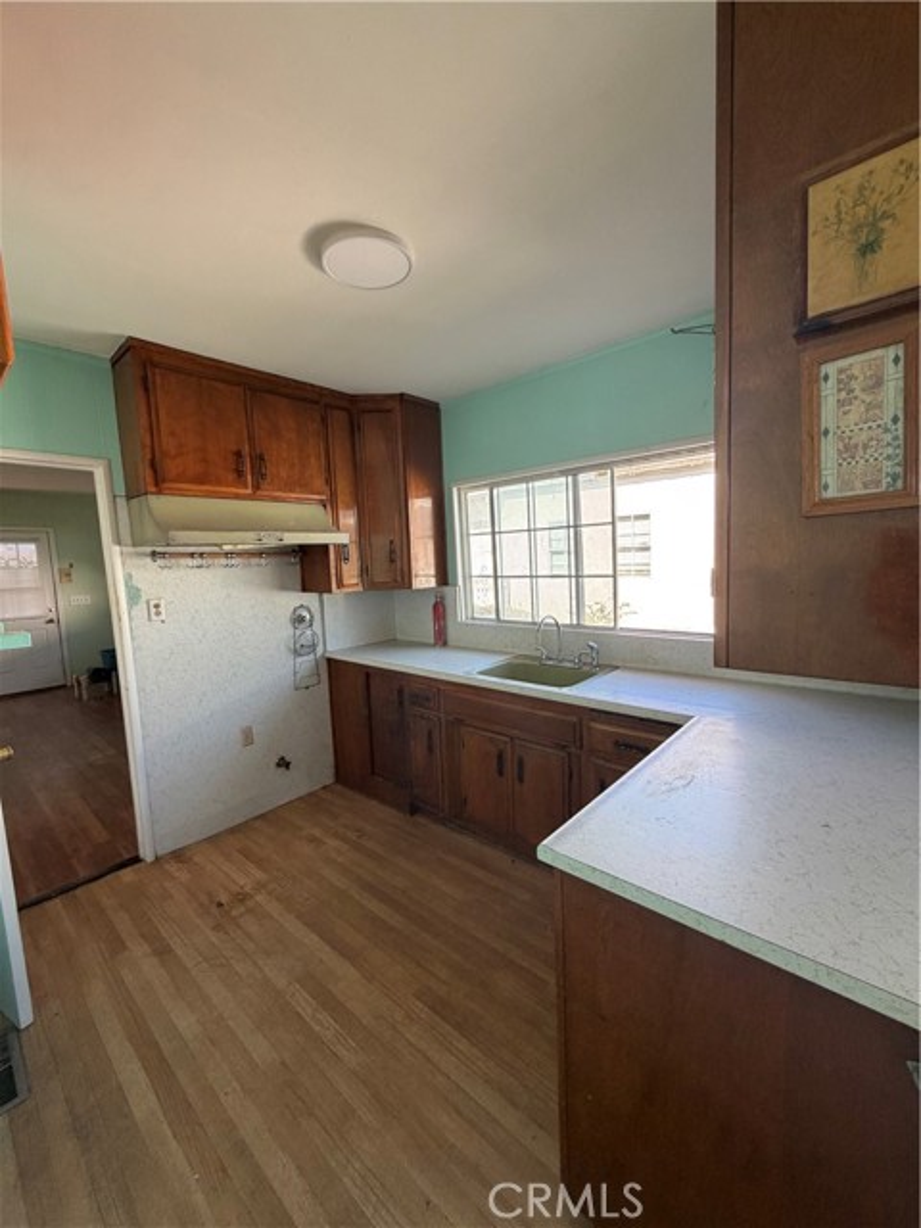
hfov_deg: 85.7
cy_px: 614
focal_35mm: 14
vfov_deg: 102.1
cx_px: 460
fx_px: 497
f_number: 2.2
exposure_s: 1/121
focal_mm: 2.22
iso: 160
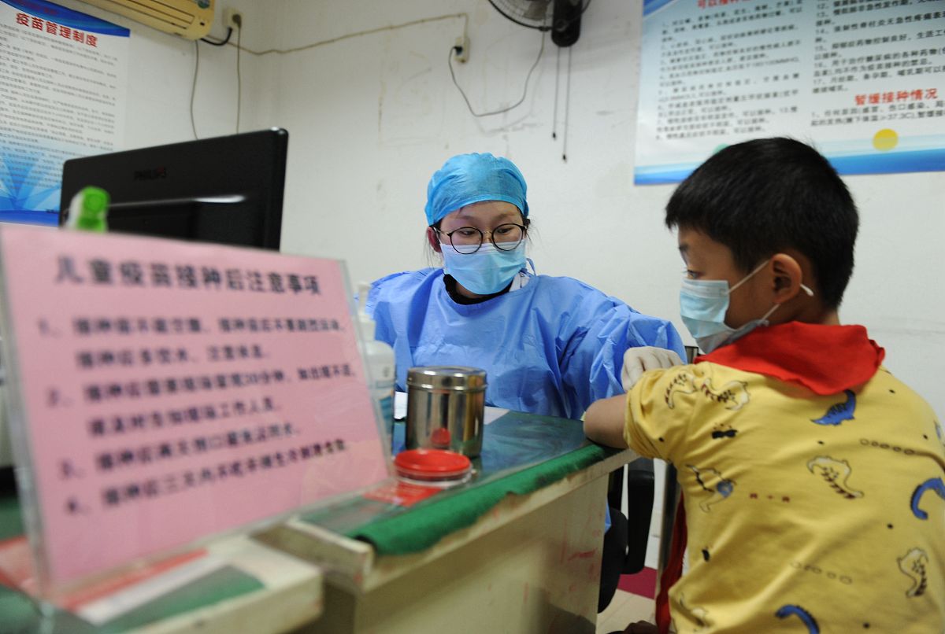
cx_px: 472
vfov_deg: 53.4
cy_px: 317
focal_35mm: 24
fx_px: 631
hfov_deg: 73.6
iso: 800
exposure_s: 1/40
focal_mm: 24
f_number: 3.2
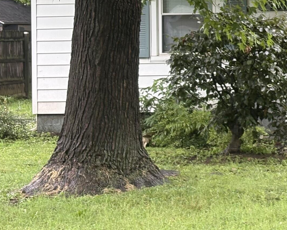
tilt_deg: +1.5
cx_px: 390
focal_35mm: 142
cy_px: 9
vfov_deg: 10.8
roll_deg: +0.9
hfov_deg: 13.0
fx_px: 1206
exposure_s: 1/60
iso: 80
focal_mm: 5.96
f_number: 1.6
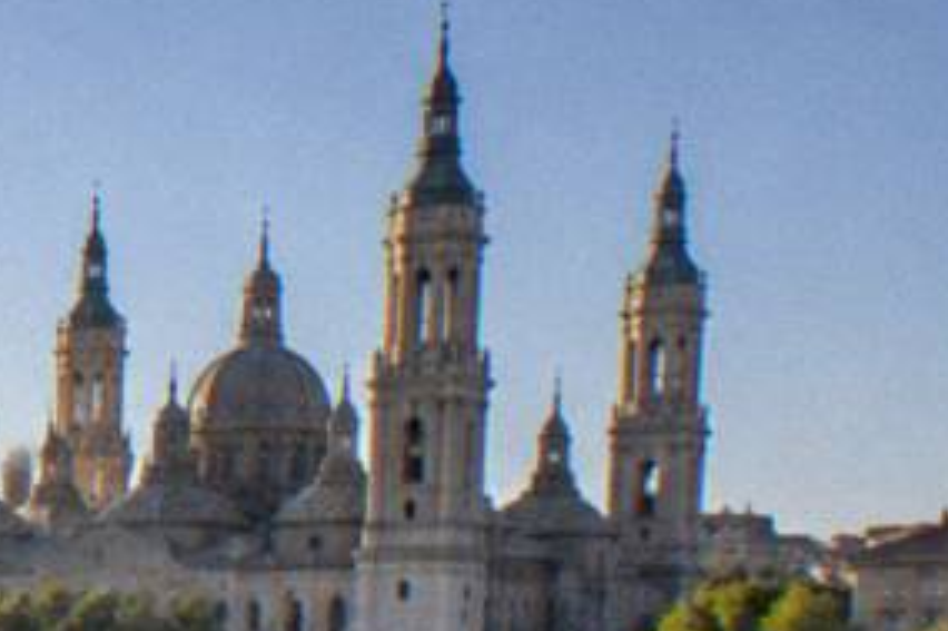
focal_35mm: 141
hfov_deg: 13.6
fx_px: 3711
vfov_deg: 9.4
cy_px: 1035
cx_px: -544
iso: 200
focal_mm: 40
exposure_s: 1/100
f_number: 11
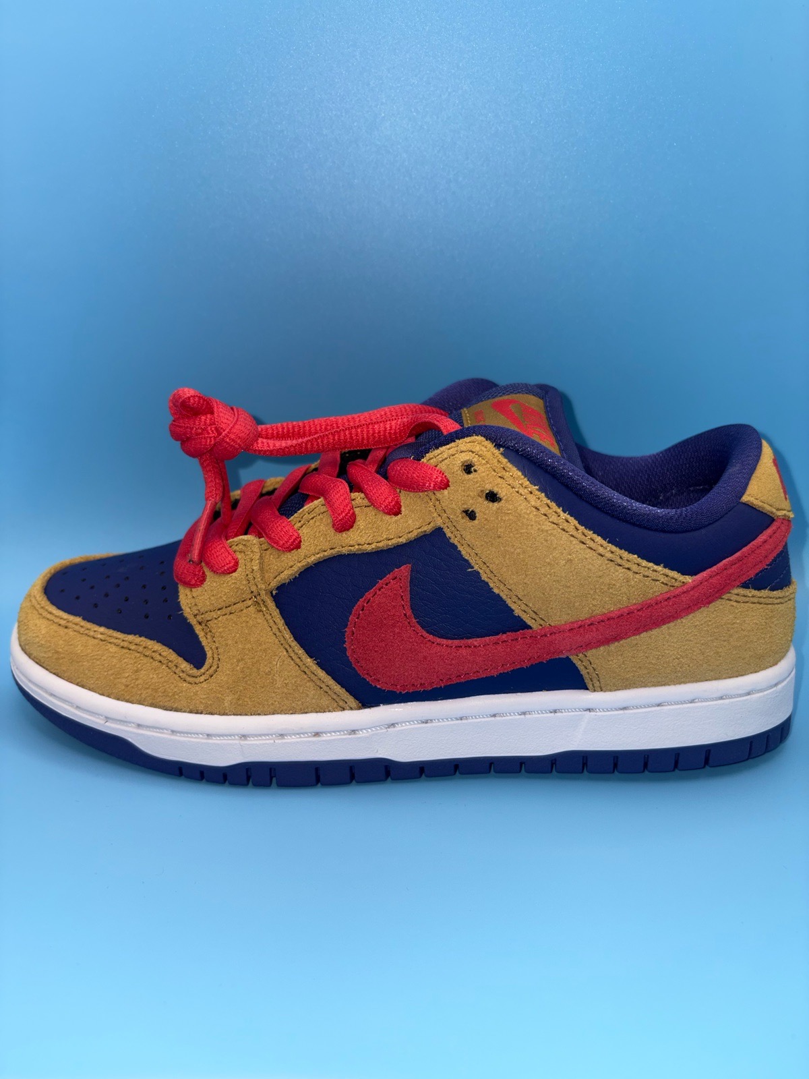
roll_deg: +2.0
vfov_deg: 67.3
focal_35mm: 26
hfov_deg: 53.1
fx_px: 810
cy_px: 540
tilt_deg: -17.9
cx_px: 404
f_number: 1.6
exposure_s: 1/274
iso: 32
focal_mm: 5.96
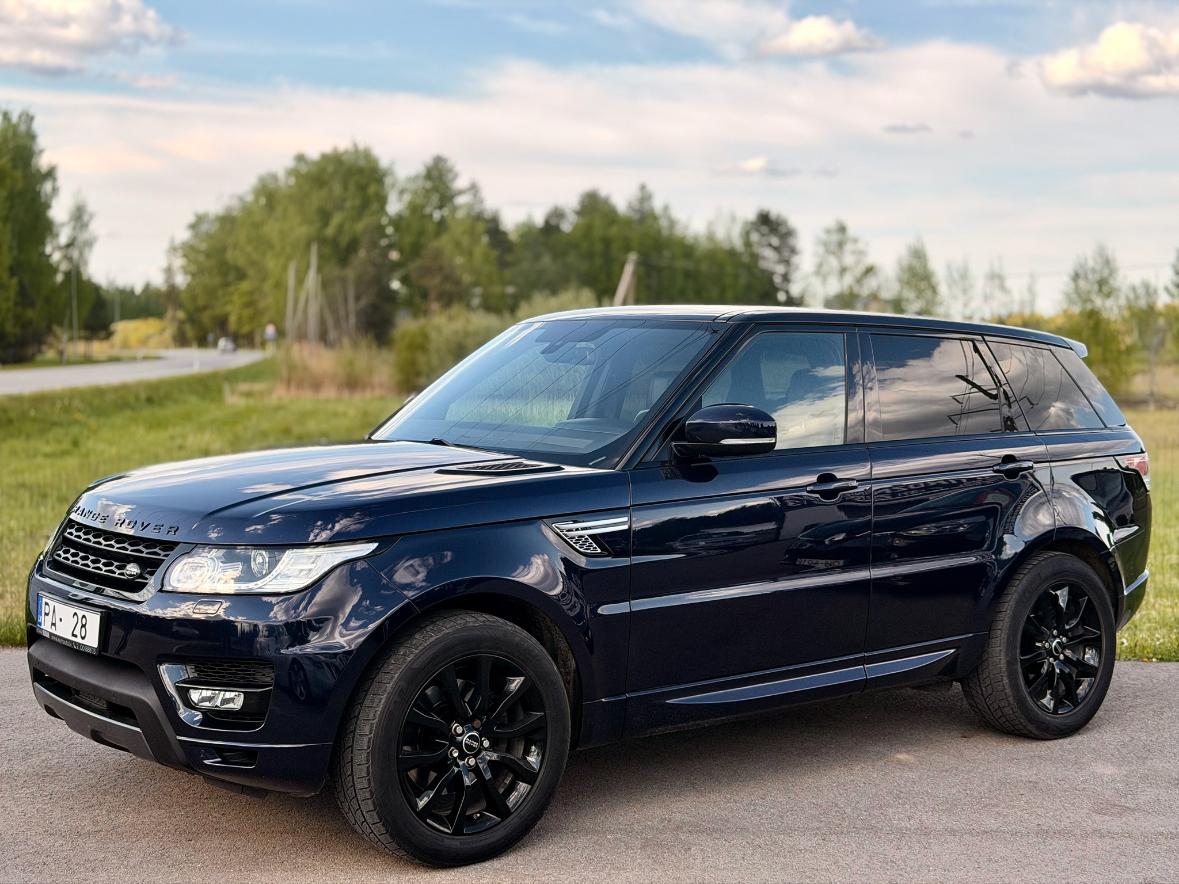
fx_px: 1635
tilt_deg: -4.5
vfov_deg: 30.3
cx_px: 590
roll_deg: +0.1
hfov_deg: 39.7
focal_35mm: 48
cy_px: 442
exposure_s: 1/1795
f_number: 1.78
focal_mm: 6.76
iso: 64
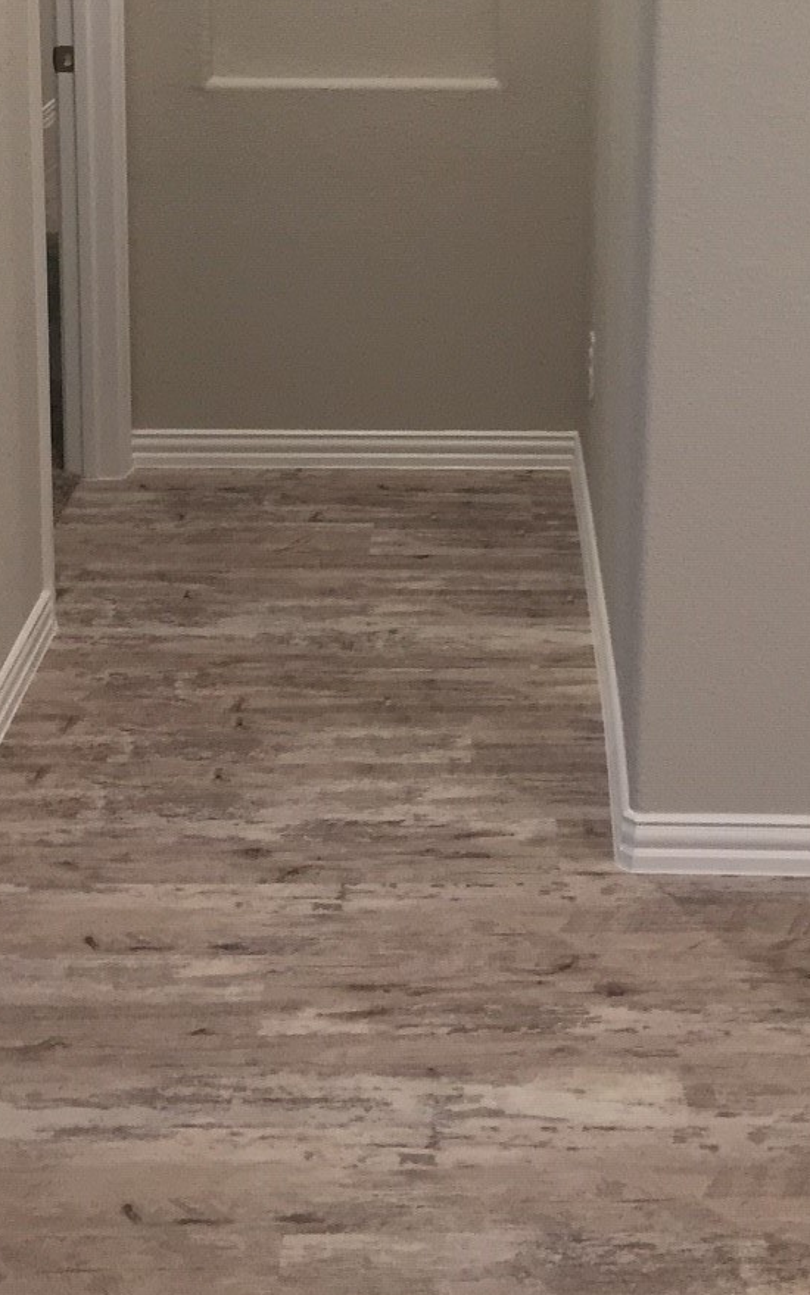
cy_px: 157
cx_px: 527
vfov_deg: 34.0
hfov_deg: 22.7
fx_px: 2013
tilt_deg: -11.7
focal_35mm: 57
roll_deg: +0.8
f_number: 2.2
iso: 100
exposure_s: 1/30
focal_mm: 4.15
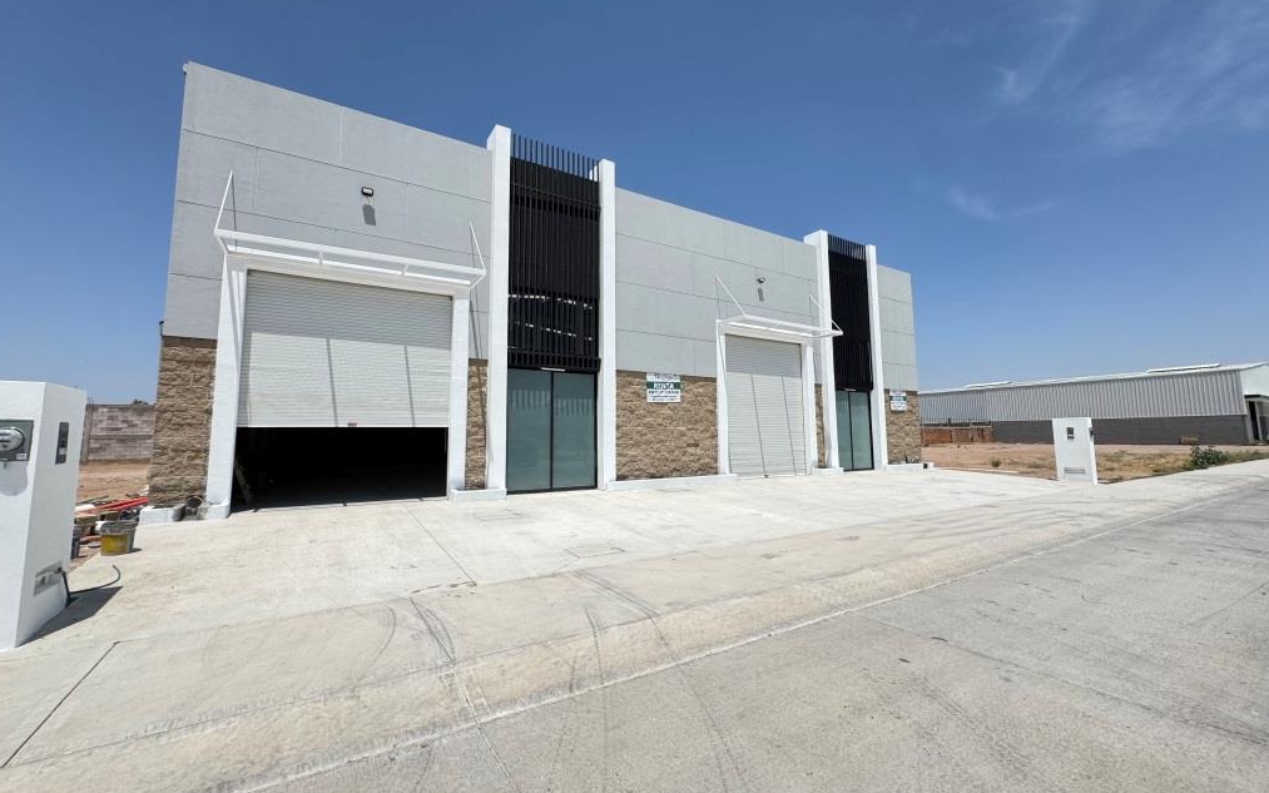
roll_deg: +0.6
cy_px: 386
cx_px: 629
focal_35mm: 15
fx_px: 519
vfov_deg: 74.8
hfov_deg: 101.5
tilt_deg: +6.0
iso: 50
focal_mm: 2.22
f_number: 2.2
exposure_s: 1/2494
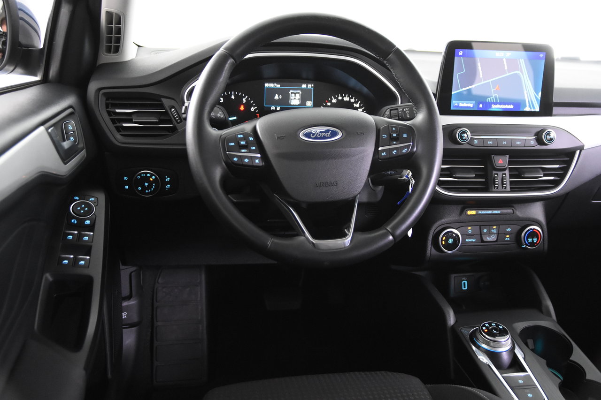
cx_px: 300
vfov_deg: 36.9
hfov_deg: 53.1
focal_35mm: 36
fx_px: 601
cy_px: 200
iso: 4000
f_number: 3
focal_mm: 24
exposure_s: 1/40
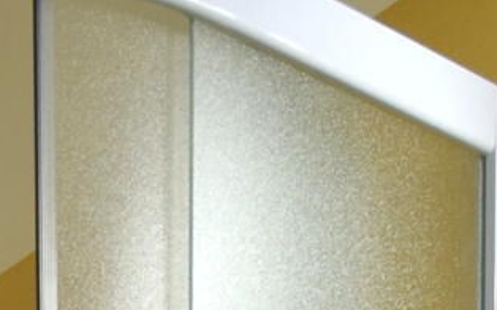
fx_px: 1584
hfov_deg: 17.1
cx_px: -84
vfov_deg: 8.4
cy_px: 1072
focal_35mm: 117
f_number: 4.5
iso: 400
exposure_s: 1/80
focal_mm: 10
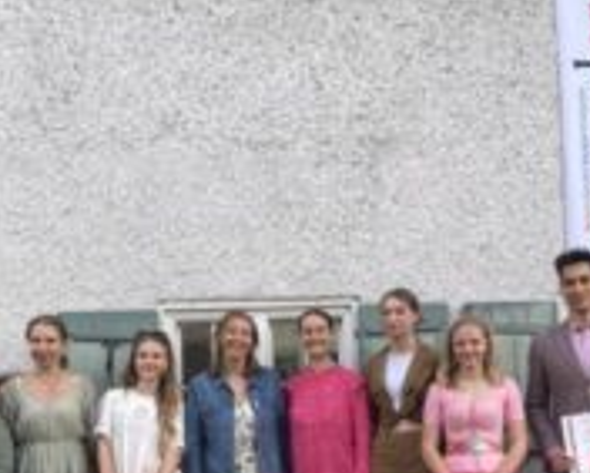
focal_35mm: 62
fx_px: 1083
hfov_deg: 30.4
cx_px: 342
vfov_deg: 24.2
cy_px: 386
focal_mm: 3.99
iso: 20
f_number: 1.8
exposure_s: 1/181
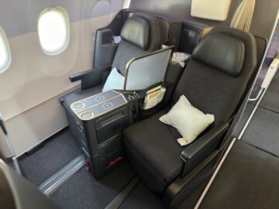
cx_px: 140
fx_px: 193
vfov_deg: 56.8
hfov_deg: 71.6
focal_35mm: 24
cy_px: 104
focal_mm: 6.86
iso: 125
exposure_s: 1/61
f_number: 1.78
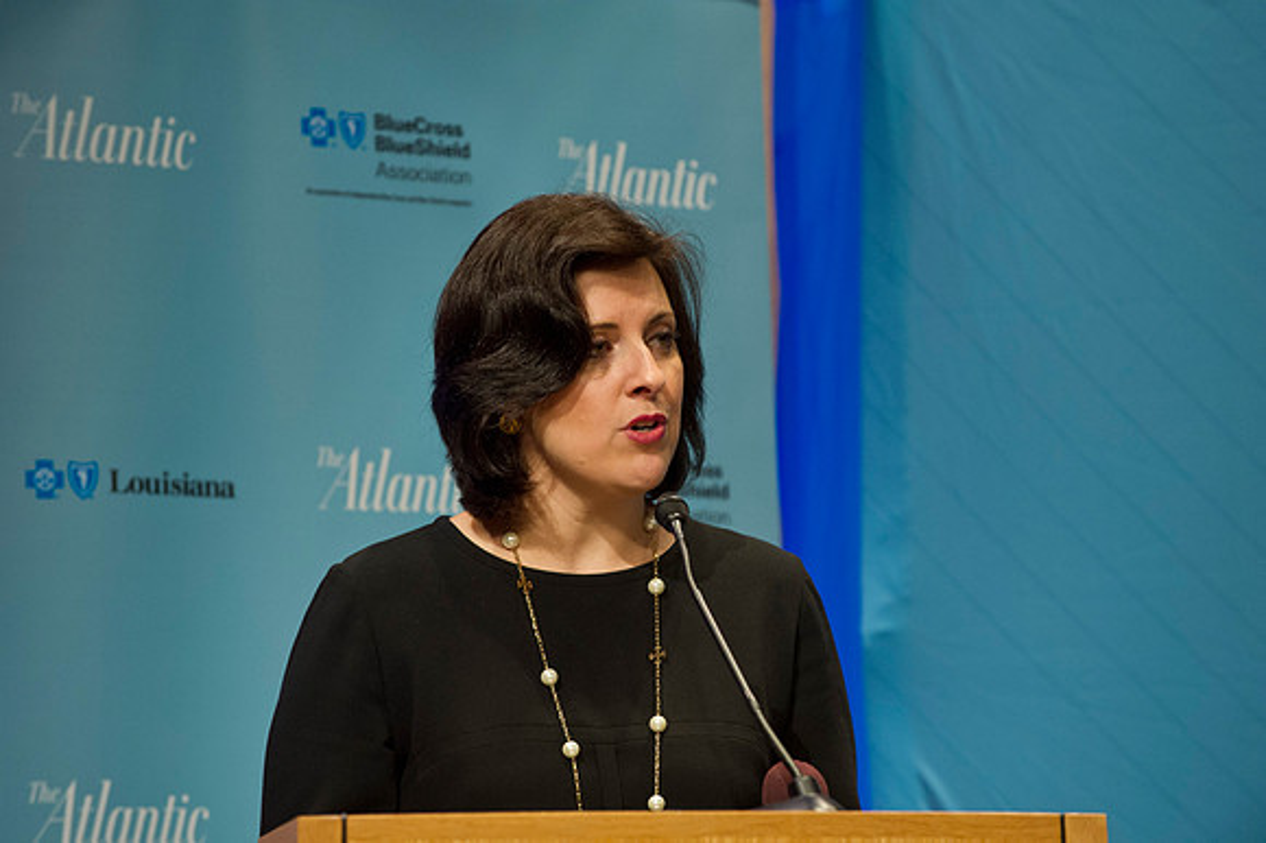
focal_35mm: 200
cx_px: 633
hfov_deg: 10.3
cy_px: 422
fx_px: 7029
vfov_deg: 6.9
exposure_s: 1/125
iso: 2500
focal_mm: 200
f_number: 4
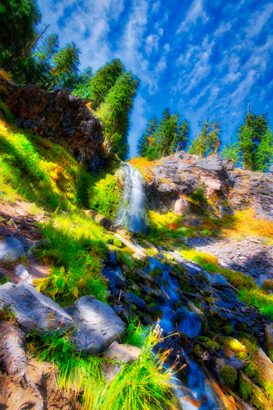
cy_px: 205
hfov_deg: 67.4
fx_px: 205
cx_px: 136
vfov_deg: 90.0
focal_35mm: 18
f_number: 5.6
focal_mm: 18
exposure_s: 1/100
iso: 100
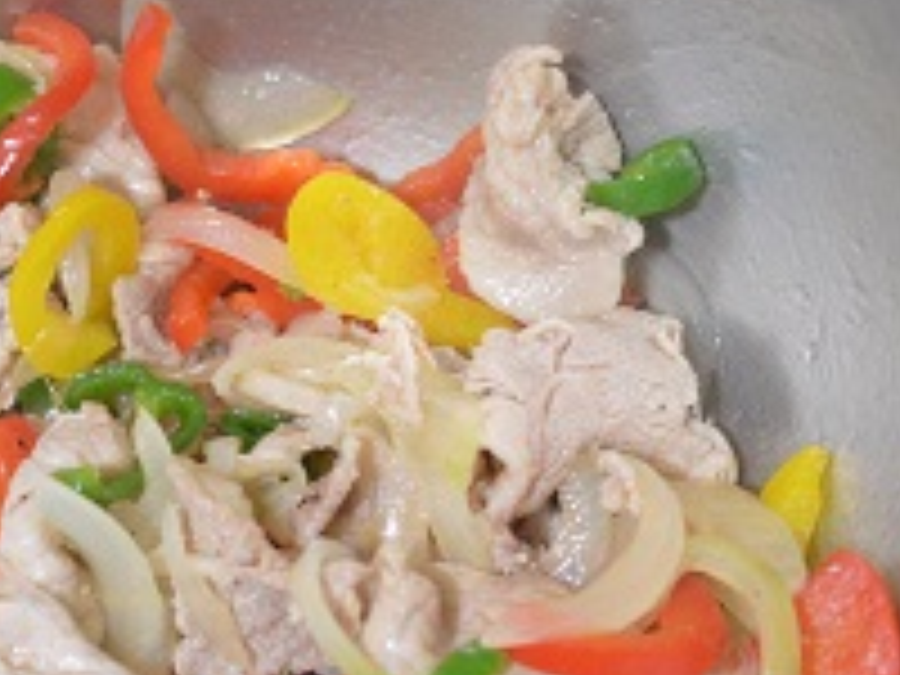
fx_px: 2990
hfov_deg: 17.0
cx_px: 225
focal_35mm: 115
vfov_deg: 12.8
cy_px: 529
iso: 5000
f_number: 3
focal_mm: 40
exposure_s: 1/60
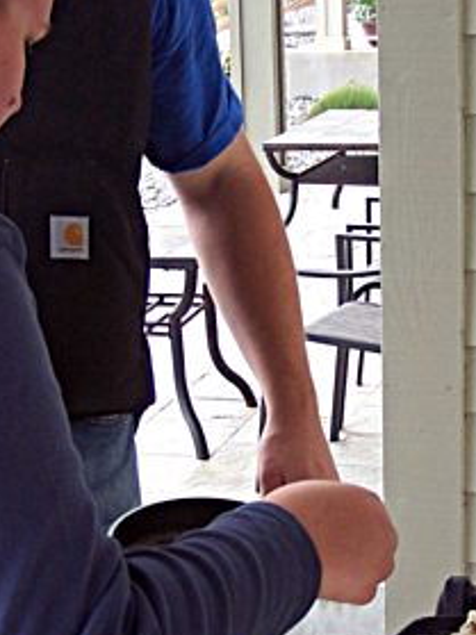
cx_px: 353
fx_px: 1835
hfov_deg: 14.7
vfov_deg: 19.6
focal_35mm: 100
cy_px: 338
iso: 100
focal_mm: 6.3
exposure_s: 1/250
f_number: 2.8
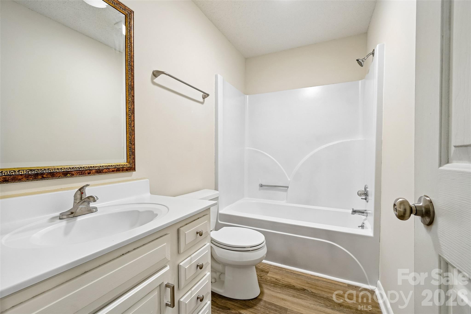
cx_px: 236
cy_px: 157
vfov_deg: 77.3
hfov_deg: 100.4
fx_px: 196
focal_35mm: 15
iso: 400
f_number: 8
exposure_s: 1/8
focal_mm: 10
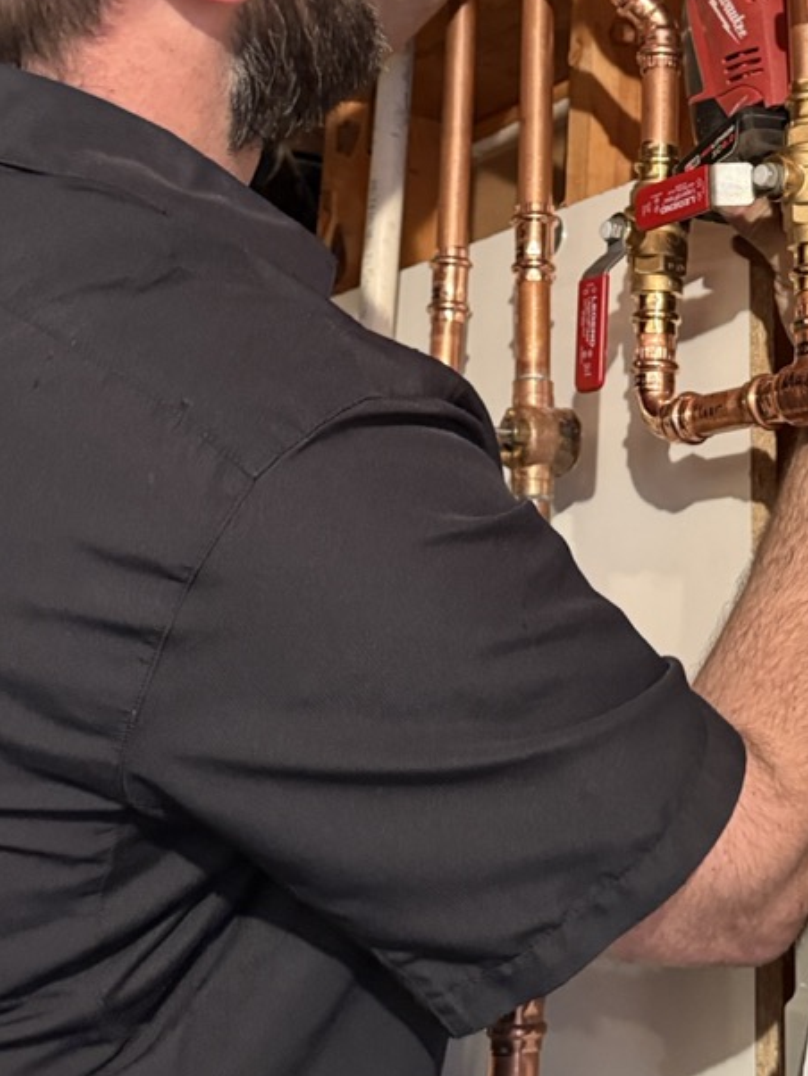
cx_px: 640
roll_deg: -2.1
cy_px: 152
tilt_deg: +19.1
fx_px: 1586
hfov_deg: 28.0
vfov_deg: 35.7
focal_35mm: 51
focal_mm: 6.76
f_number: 1.78
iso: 640
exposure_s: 1/40
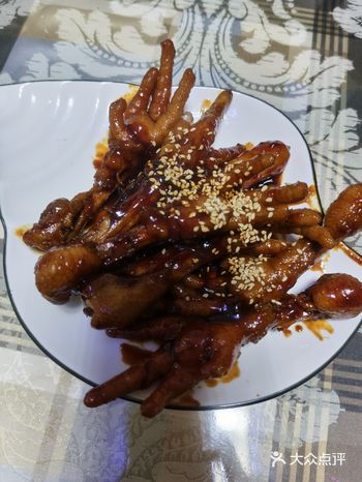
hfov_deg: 51.4
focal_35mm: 27
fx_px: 376
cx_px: 181
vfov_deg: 65.3
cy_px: 241
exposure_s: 1/50
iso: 250
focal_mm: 5.56
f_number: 1.6
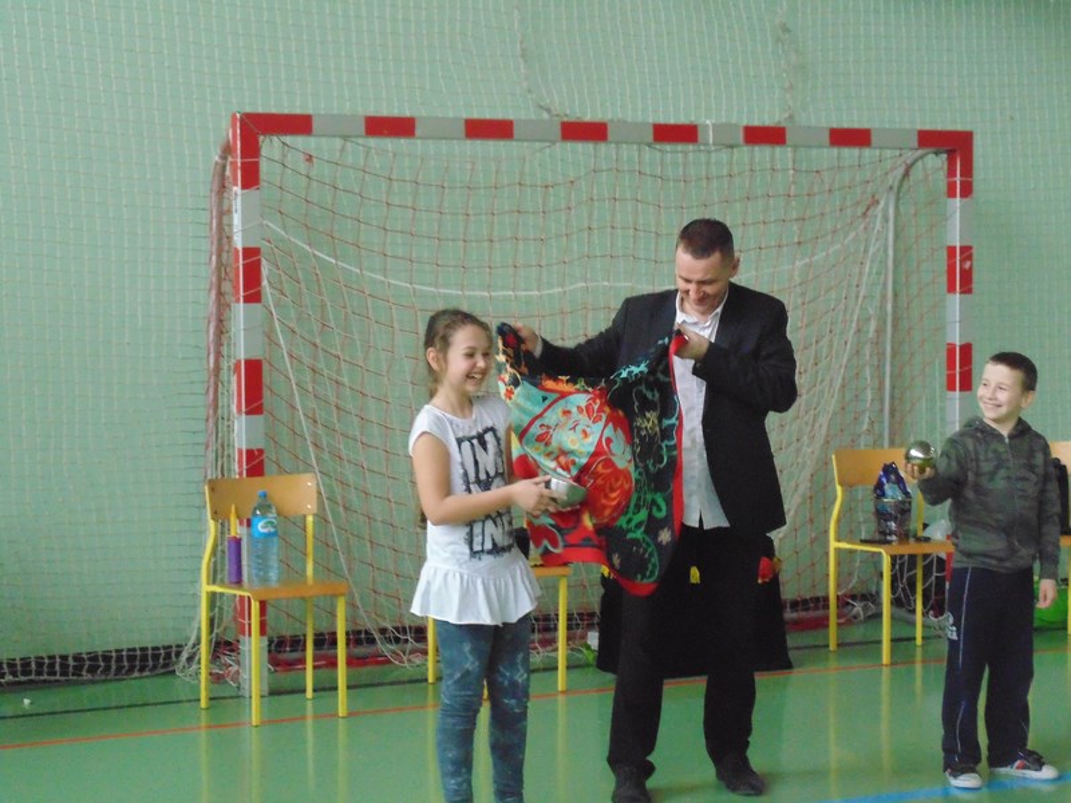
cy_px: 402
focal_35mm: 79
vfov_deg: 18.7
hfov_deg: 24.7
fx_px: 2444
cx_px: 536
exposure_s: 1/80
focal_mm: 14.1
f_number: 4.3
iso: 800
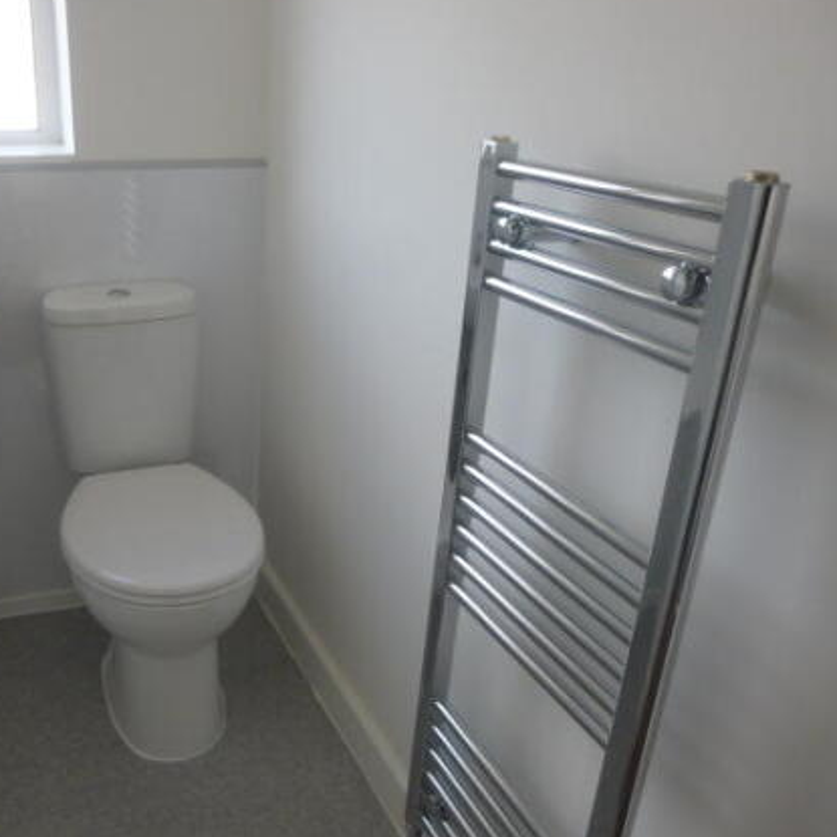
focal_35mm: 31
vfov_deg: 52.5
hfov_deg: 51.4
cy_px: 427
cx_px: 267
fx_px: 848
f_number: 3.1
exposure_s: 1/60
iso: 125
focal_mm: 4.5
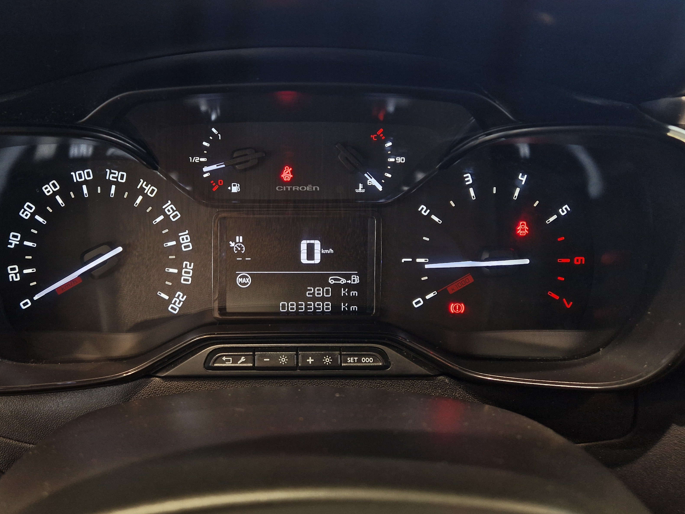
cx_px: 298
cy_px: 229
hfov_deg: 61.4
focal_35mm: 29
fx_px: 574
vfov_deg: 48.1
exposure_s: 1/100
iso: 200
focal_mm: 5.4
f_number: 1.8
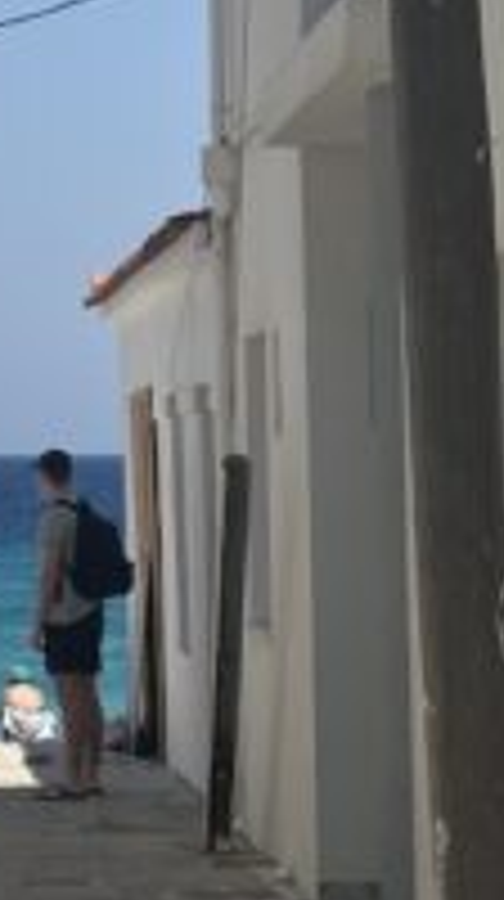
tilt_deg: +4.1
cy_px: 180
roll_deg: -0.2
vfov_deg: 13.0
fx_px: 3933
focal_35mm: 165
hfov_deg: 7.2
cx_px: -227
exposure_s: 1/5882
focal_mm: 6.86
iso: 64
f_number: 1.78
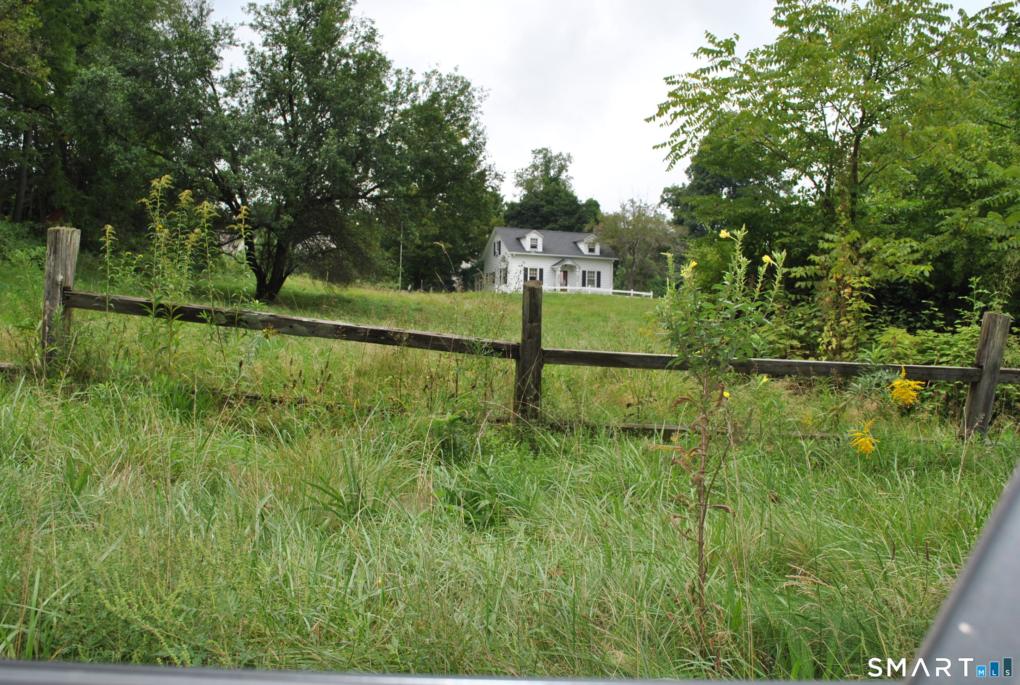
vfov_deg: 40.1
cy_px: 342
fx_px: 937
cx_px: 510
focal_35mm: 33
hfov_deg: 57.1
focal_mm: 22
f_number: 7.1
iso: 100
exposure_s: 1/200
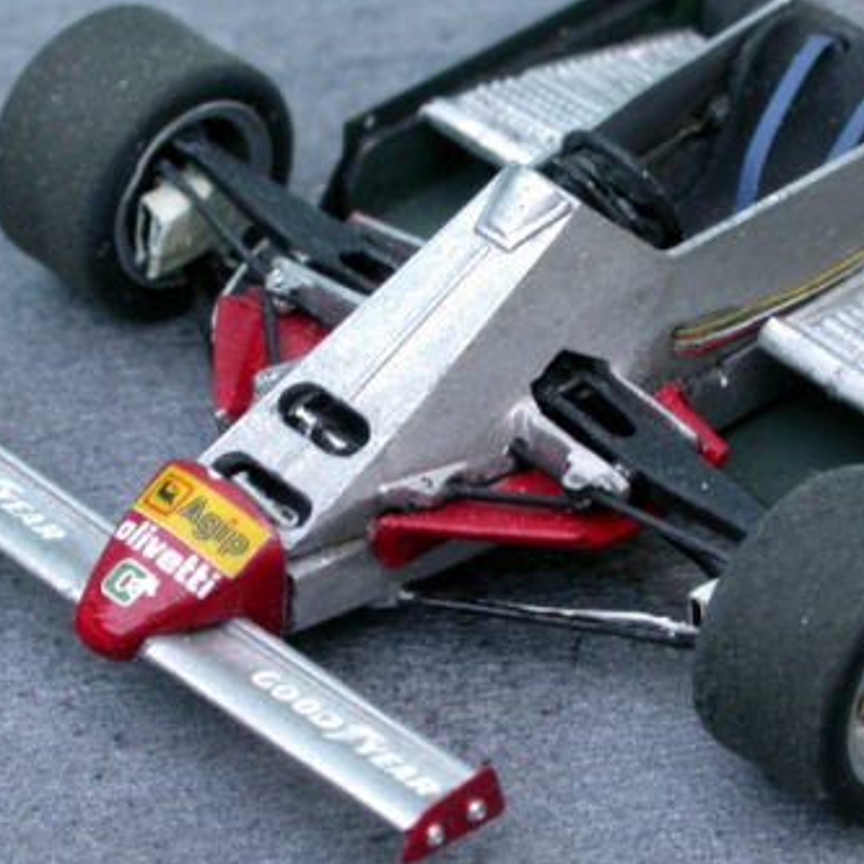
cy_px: 433
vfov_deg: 10.0
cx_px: 488
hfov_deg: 10.0
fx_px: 4942
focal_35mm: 175
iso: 100
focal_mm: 30.4
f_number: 10
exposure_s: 1/7.1
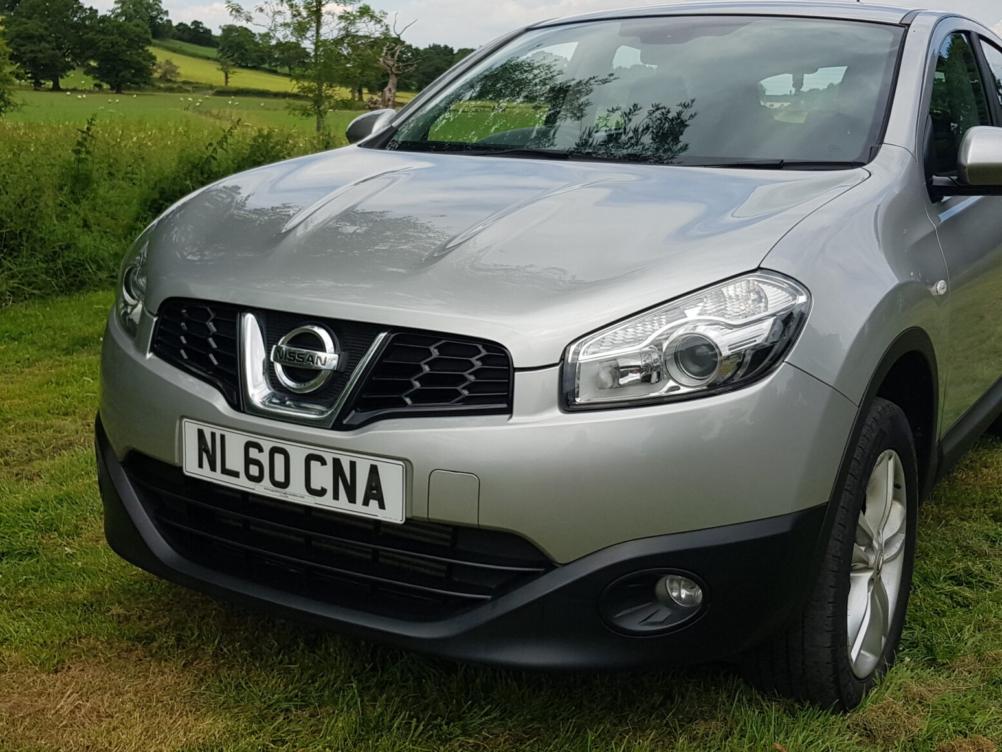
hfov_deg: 43.9
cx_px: 501
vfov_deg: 33.5
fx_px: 1245
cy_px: 319
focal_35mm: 43
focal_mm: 4.2
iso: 40
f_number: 1.7
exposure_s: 1/1928
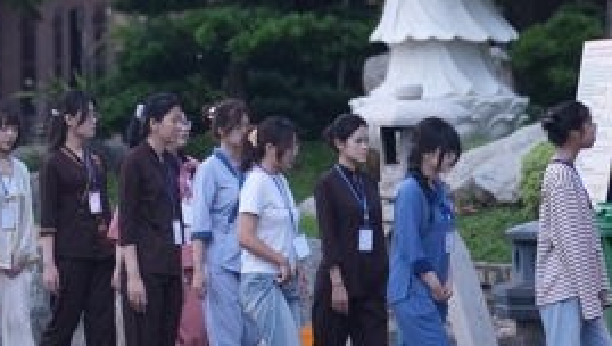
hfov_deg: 5.7
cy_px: -72
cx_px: 305
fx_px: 6157
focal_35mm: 379
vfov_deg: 3.2
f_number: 3.2
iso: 1250
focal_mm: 150
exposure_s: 1/200
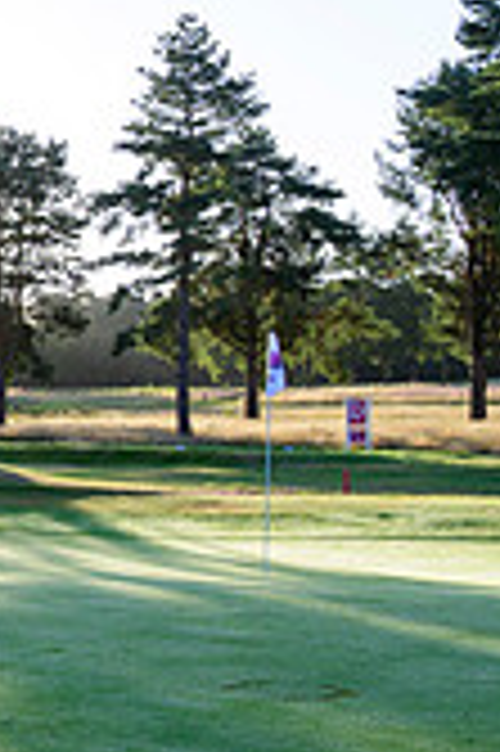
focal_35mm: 85
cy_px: 320
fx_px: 1774
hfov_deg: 12.4
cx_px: -730
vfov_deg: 23.9
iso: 160
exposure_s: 1/160
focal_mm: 24.5
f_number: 8
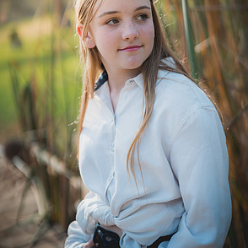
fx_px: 527
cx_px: 123
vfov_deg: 26.5
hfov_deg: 26.5
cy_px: 115
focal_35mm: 65
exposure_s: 1/4000
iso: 250
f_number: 1.4
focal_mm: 50
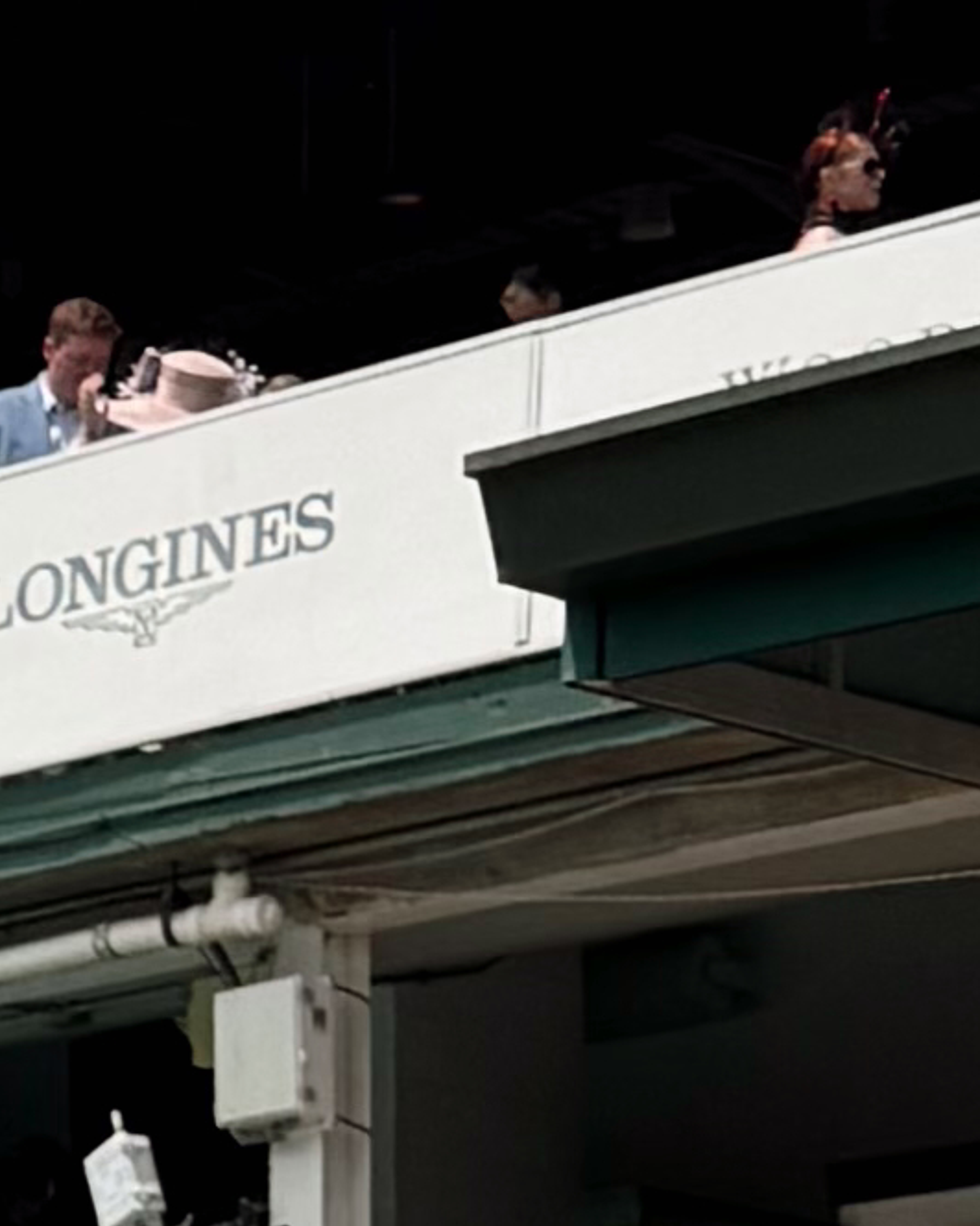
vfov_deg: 9.5
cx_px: -1190
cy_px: 1616
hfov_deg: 7.4
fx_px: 7216
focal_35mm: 199
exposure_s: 1/9091
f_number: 1.78
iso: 80
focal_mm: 6.76
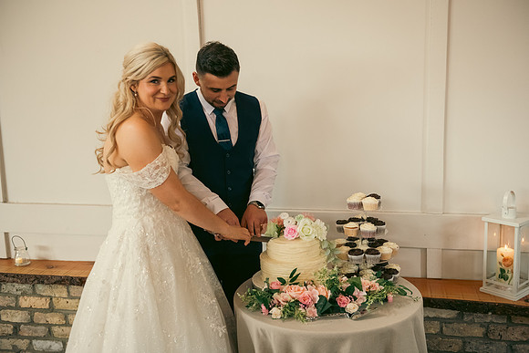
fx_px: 588
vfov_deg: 33.4
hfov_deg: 48.4
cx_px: 264
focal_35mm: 40
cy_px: 176
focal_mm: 40
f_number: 3.5
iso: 1000
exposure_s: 1/160
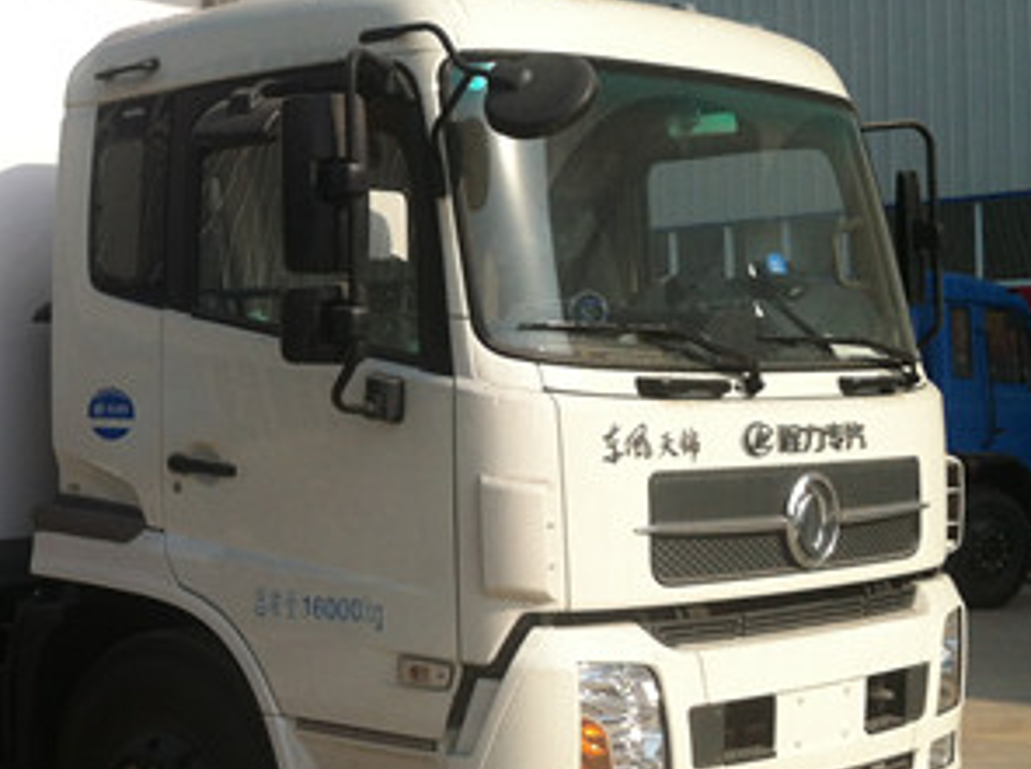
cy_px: 372
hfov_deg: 26.5
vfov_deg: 20.7
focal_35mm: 71
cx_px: 94
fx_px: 2111
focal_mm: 3.85
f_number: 2.8
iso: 80
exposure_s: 1/1207
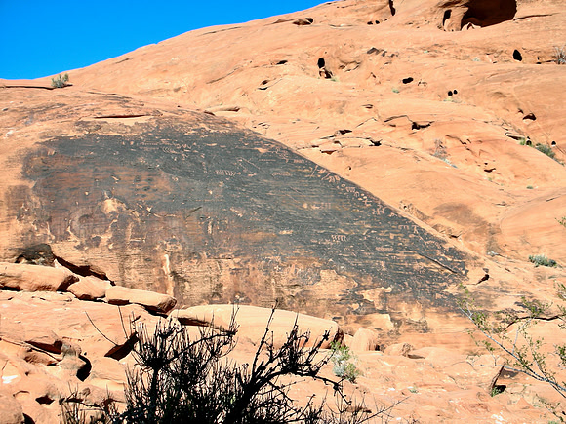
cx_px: 283
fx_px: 1406
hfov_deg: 22.8
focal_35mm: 86
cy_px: 212
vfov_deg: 17.2
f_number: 4.8
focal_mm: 14.3
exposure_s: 1/262
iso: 50
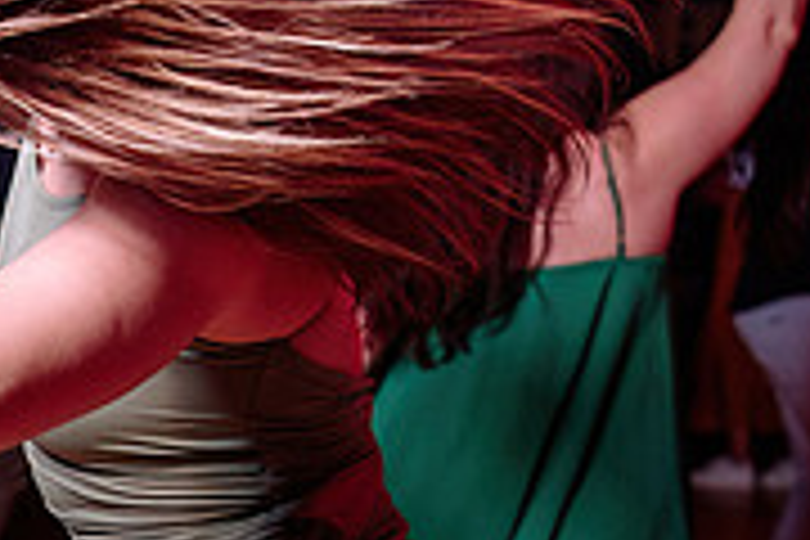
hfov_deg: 18.6
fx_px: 2407
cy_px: 251
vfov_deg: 12.8
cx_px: -14
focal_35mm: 107
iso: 800
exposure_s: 1/125
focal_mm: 30
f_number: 2.8
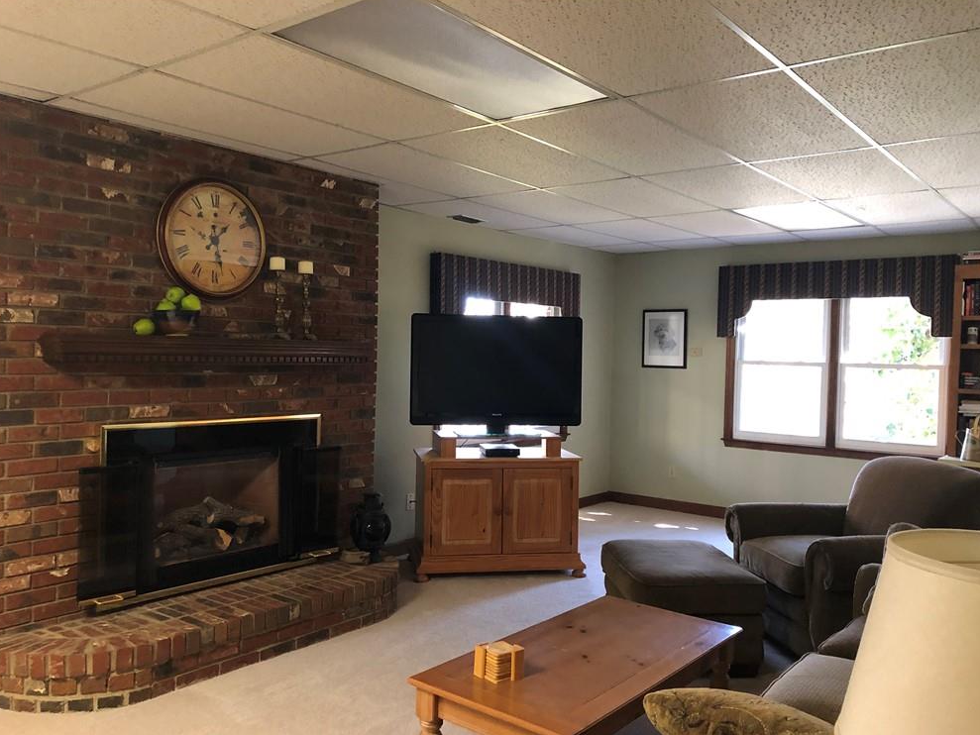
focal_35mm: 29
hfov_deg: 61.7
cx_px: 492
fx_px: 821
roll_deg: -2.6
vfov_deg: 48.2
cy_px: 371
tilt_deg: -3.1
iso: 100
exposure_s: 1/15
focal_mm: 3.99
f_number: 1.8
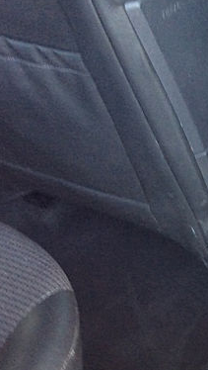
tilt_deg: -40.7
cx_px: 365
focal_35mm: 93
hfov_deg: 12.1
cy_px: 295
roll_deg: -0.2
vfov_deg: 22.6
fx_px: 910
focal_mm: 3.3
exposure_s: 1/25
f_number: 2.4
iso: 50
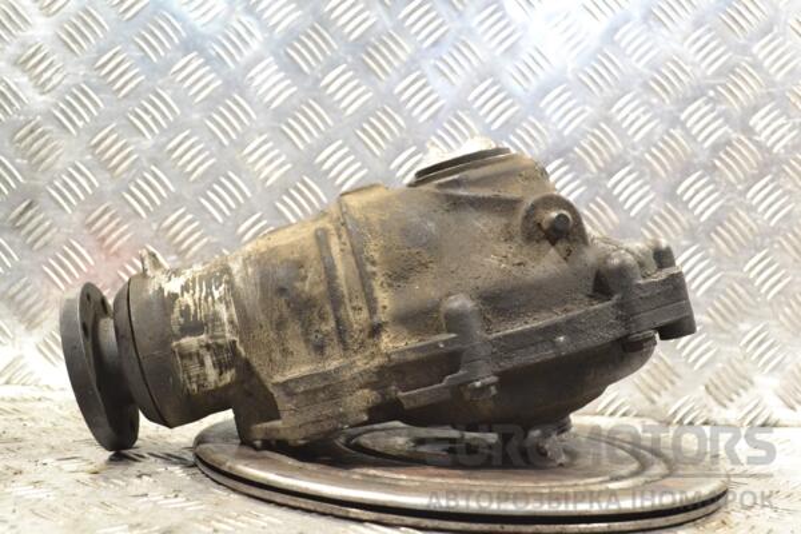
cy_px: 267
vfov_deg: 31.9
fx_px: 934
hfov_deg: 46.4
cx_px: 400
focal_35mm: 42
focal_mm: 28
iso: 3200
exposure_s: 1/160
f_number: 6.3
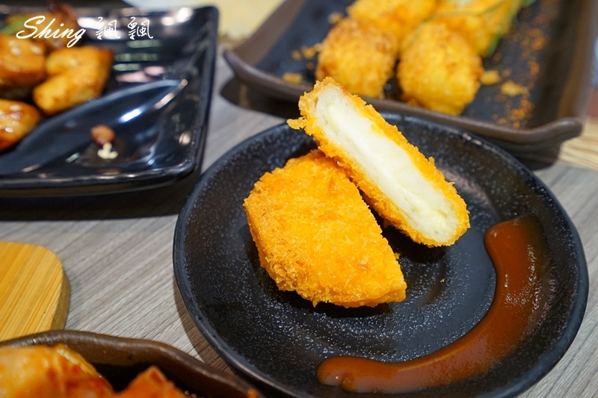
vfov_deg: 37.8
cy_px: 199
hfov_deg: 54.4
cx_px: 299
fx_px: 581
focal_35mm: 35
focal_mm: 35
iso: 1250
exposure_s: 1/40
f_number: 5.6
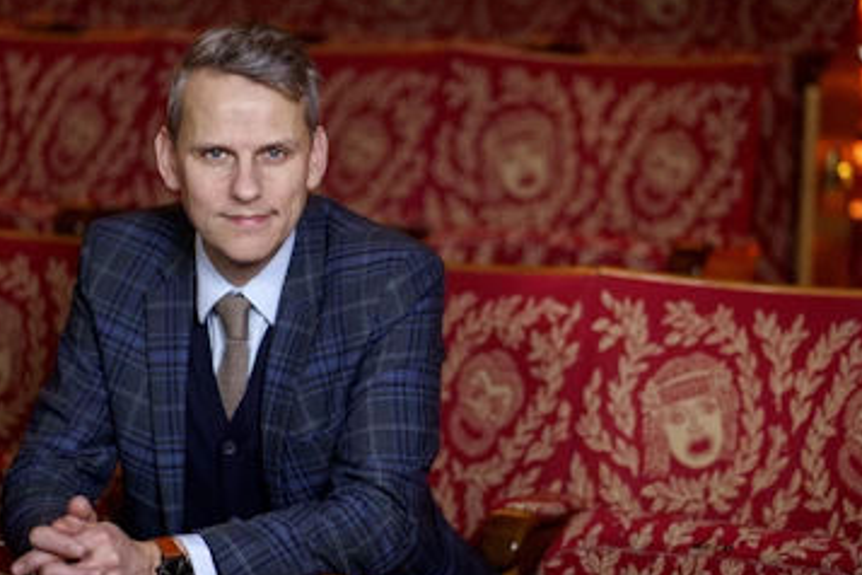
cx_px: 468
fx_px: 2849
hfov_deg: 17.2
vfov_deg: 11.5
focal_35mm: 119
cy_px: 310
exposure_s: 1/160
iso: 320
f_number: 2
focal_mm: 85
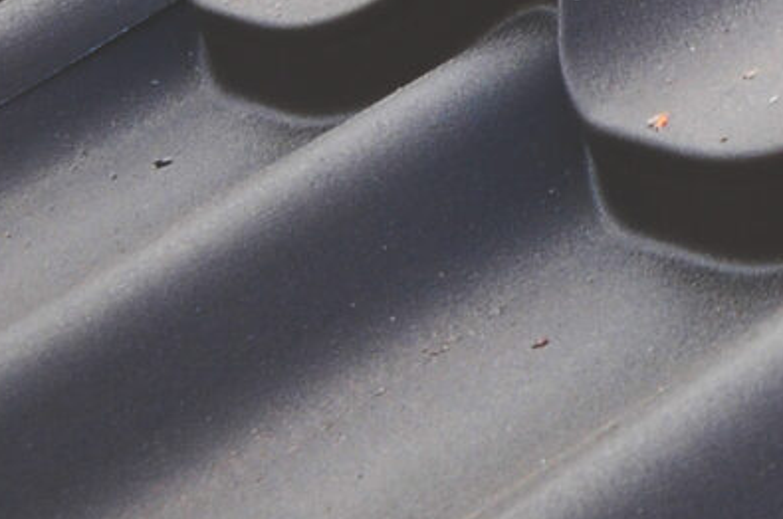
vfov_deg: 6.2
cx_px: 2337
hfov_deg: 8.2
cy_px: -646
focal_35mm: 214
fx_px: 4647
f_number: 11
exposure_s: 1/50
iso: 250
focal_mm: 22
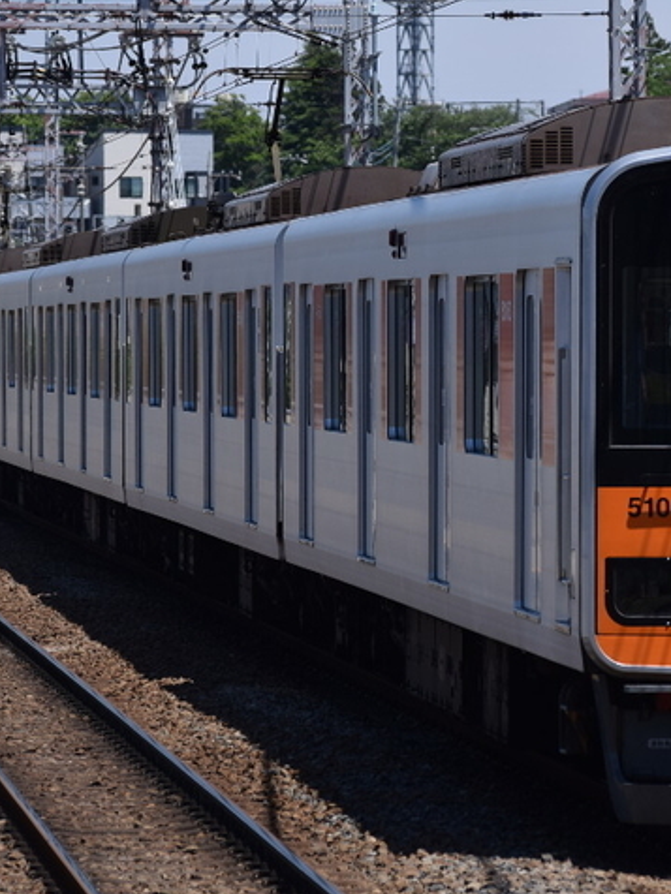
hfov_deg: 5.1
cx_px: 509
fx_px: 7521
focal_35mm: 291
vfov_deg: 6.8
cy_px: 477
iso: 100
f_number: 5.6
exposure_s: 1/1000
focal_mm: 120
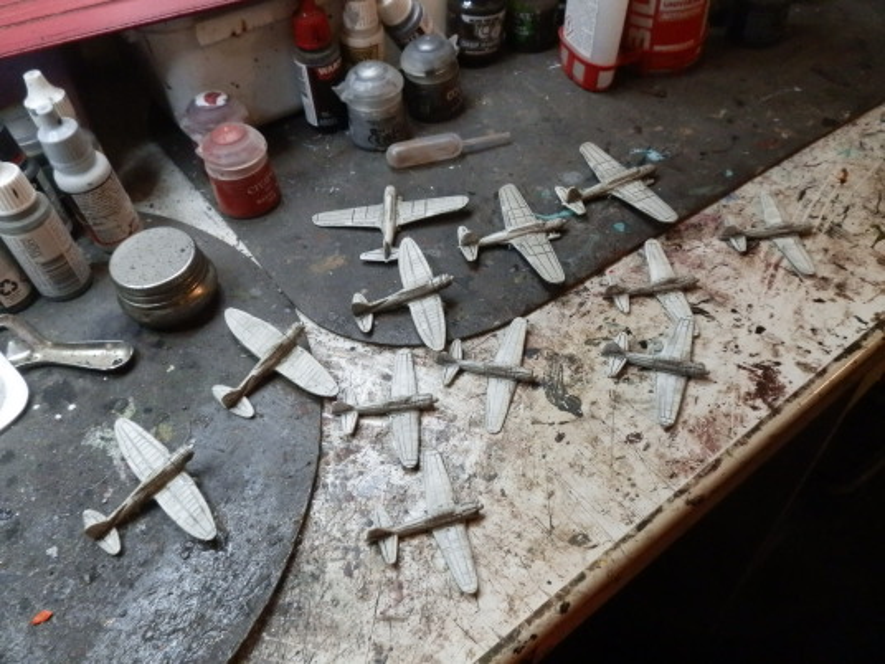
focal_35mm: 28
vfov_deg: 49.7
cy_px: 332
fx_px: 716
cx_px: 442
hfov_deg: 63.4
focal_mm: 5
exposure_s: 1/160
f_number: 3.1
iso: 400
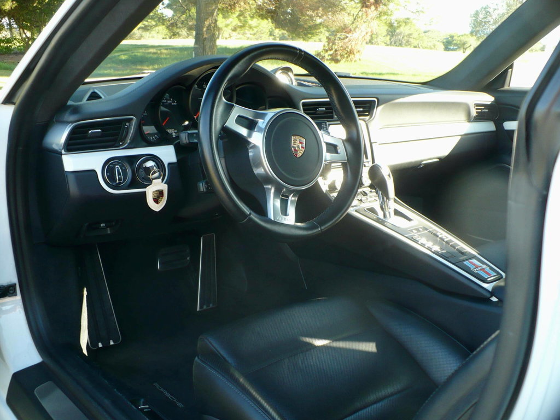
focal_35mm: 37
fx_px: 599
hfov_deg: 50.1
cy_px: 210
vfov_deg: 38.7
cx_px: 280
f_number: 2.8
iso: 100
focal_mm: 6.1
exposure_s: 1/80
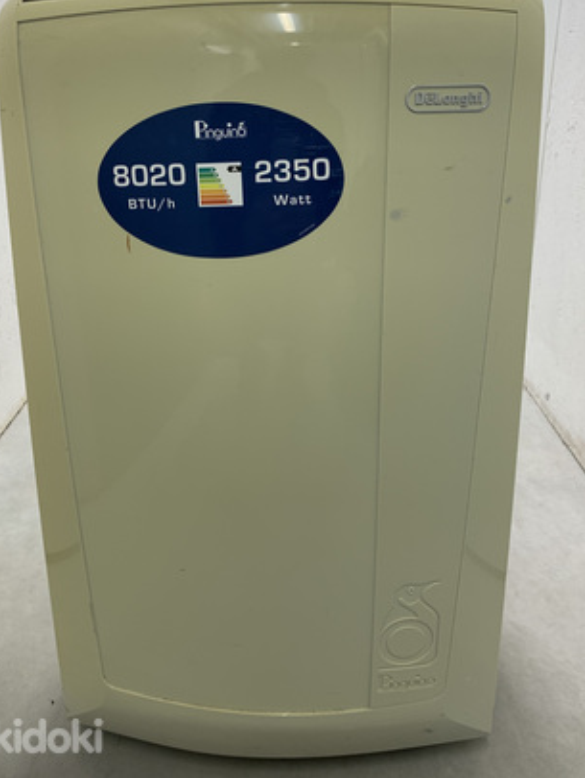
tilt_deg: -18.3
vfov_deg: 56.5
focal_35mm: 32
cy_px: 324
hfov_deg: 44.2
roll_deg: +1.0
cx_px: 271
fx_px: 720
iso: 64
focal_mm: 4.25
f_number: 1.8
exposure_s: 1/100
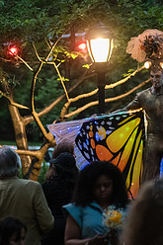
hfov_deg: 4.9
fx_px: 1911
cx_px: 157
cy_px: 85
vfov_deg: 7.3
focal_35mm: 281
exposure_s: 1/200
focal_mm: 120
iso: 6400
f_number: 3.5
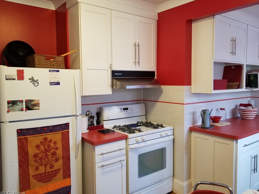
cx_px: 137
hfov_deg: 63.4
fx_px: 209
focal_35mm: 28
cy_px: 94
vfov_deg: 49.7
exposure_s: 1/60
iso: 160
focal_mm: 4.3
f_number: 1.7
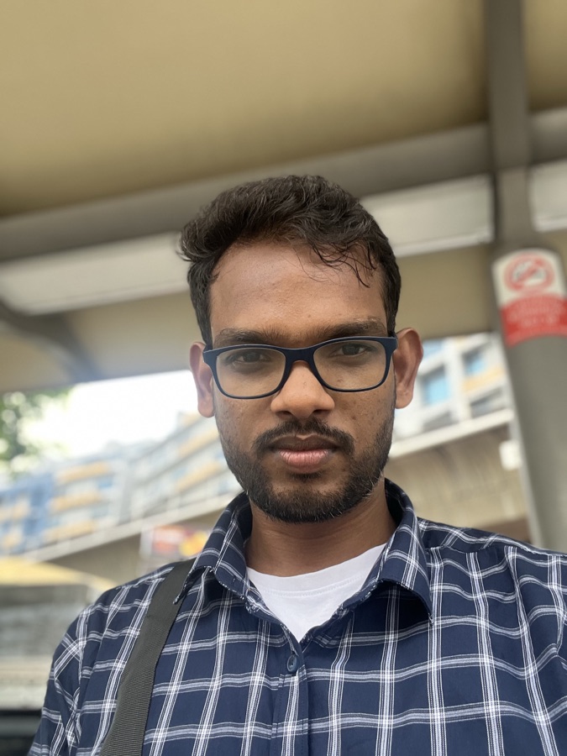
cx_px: 284
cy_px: 378
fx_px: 655
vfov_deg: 60.0
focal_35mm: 30
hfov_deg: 46.8
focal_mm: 2.71
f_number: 2.2
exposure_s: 1/60
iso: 100
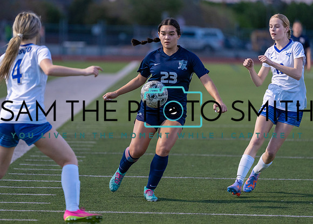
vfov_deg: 5.3
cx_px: 138
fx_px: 2432
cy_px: 91
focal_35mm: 273
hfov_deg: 7.4
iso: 1250
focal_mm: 200
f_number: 2.8
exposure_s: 1/1000
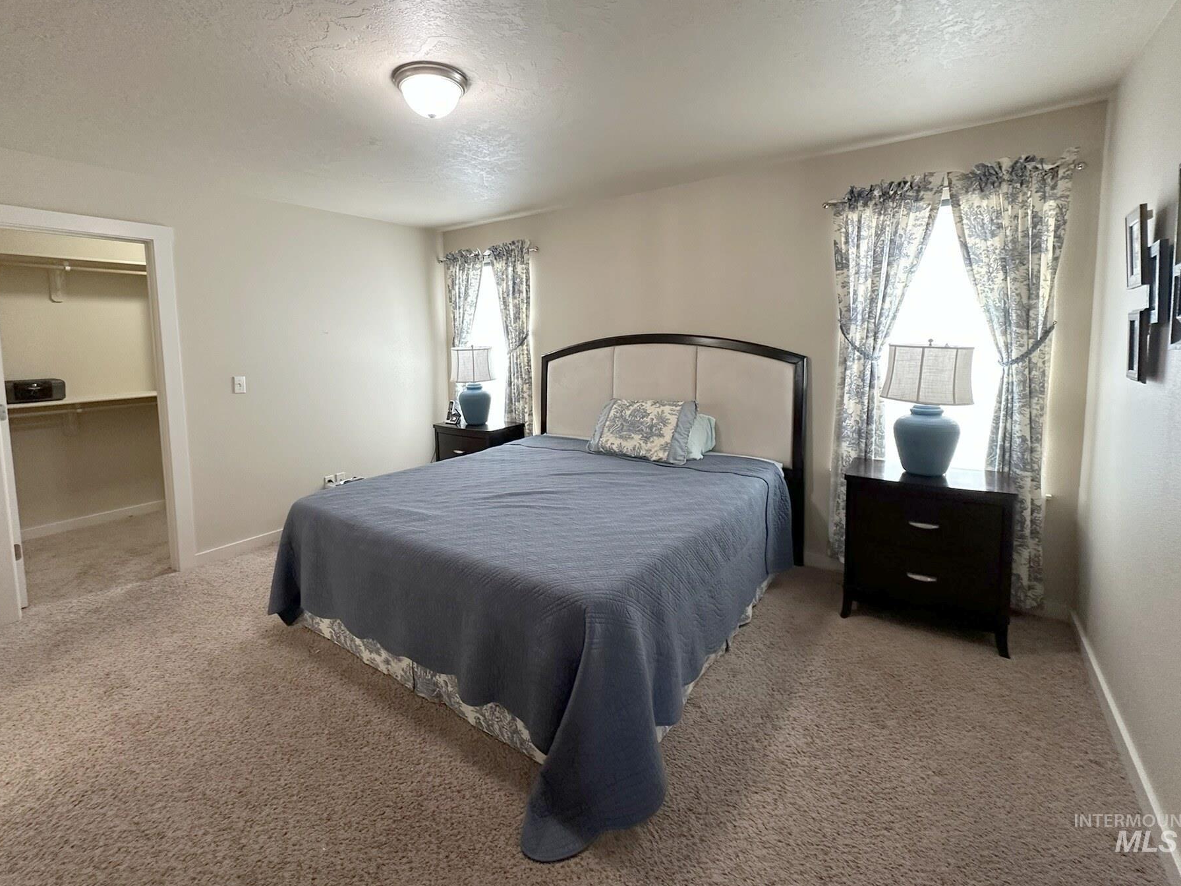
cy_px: 383
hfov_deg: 94.4
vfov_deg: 77.7
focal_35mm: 16
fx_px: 546
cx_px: 552
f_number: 2.2
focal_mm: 2.22
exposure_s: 1/60
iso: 320
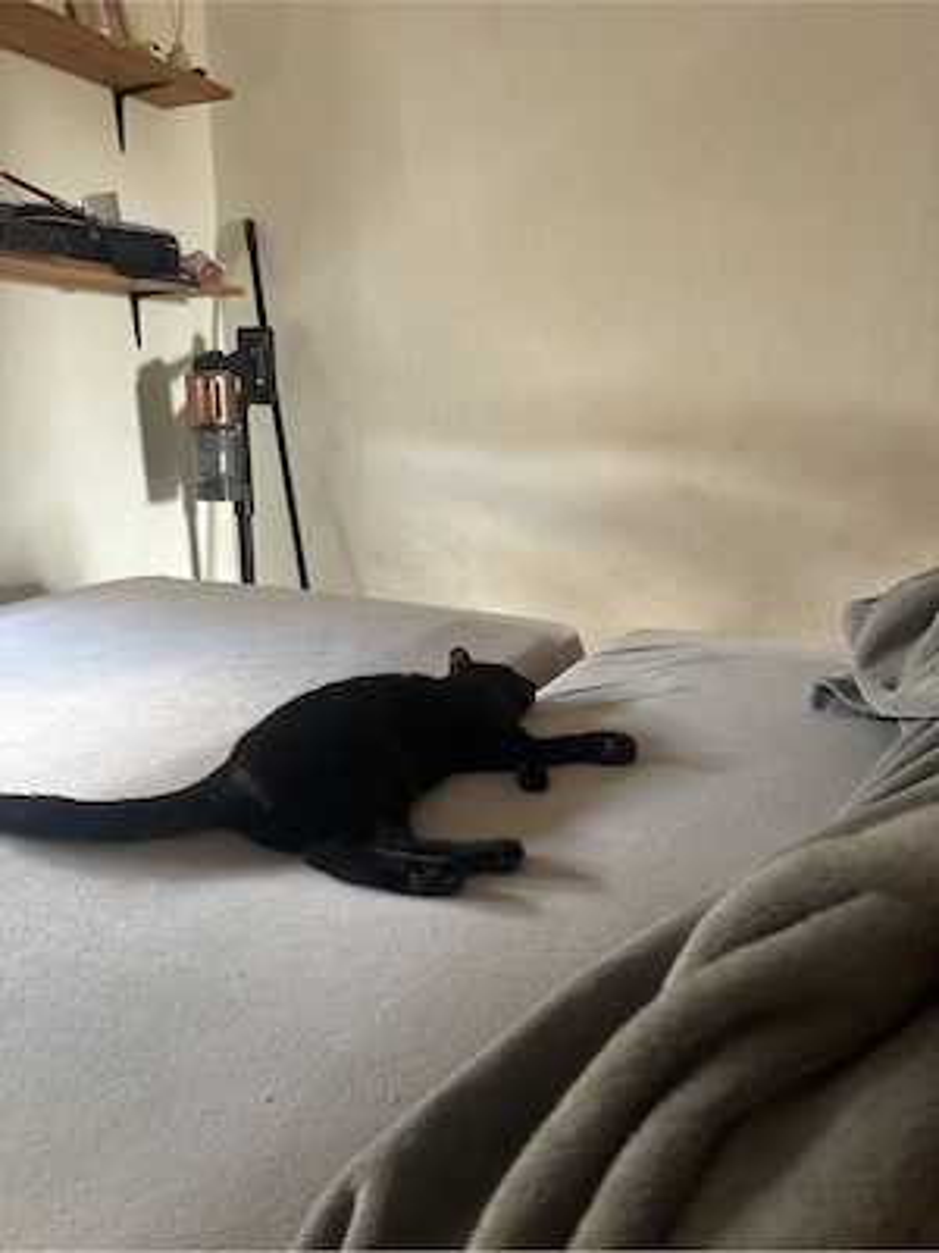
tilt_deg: -14.2
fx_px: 940
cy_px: 626
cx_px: 470
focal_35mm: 26
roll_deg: -0.9
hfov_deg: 53.1
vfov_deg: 67.3
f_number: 1.6
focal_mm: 5.96
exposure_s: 1/60
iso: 500
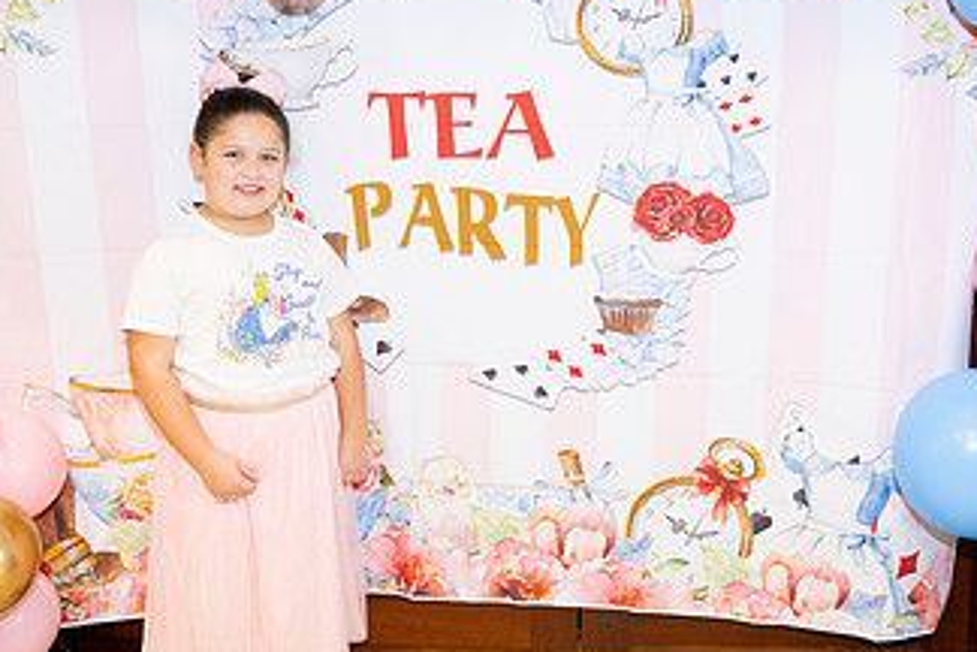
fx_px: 1167
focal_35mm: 43
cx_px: 582
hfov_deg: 45.2
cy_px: 297
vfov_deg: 31.2
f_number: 8
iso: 400
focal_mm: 24
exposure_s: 1/100
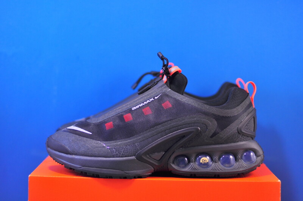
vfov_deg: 18.1
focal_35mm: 75
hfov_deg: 27.0
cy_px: 100
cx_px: 152
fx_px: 630
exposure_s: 1/320
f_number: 2
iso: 250
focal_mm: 50
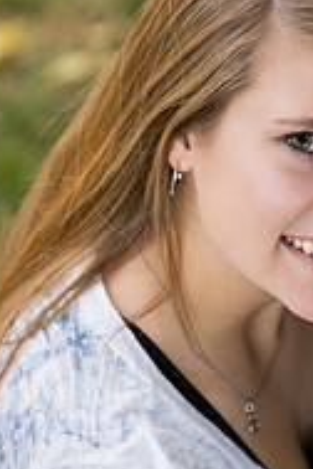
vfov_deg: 12.3
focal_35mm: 167
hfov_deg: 8.2
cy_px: 333
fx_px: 2178
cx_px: 256
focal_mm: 70
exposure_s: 1/200
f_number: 3.2
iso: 320
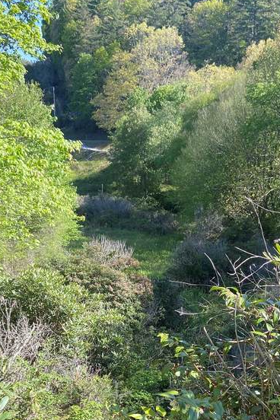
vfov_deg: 39.7
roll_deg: -2.5
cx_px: 192
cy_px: 355
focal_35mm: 47
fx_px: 548
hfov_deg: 28.4
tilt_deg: -21.1
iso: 32
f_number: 1.8
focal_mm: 4.25
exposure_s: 1/404
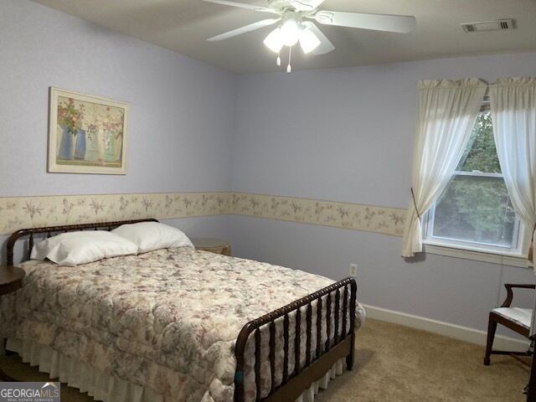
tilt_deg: -2.4
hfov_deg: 63.4
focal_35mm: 28
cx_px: 268
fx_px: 434
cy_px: 201
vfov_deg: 49.7
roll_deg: -3.2
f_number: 1.8
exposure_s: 1/60
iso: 200
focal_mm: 3.99
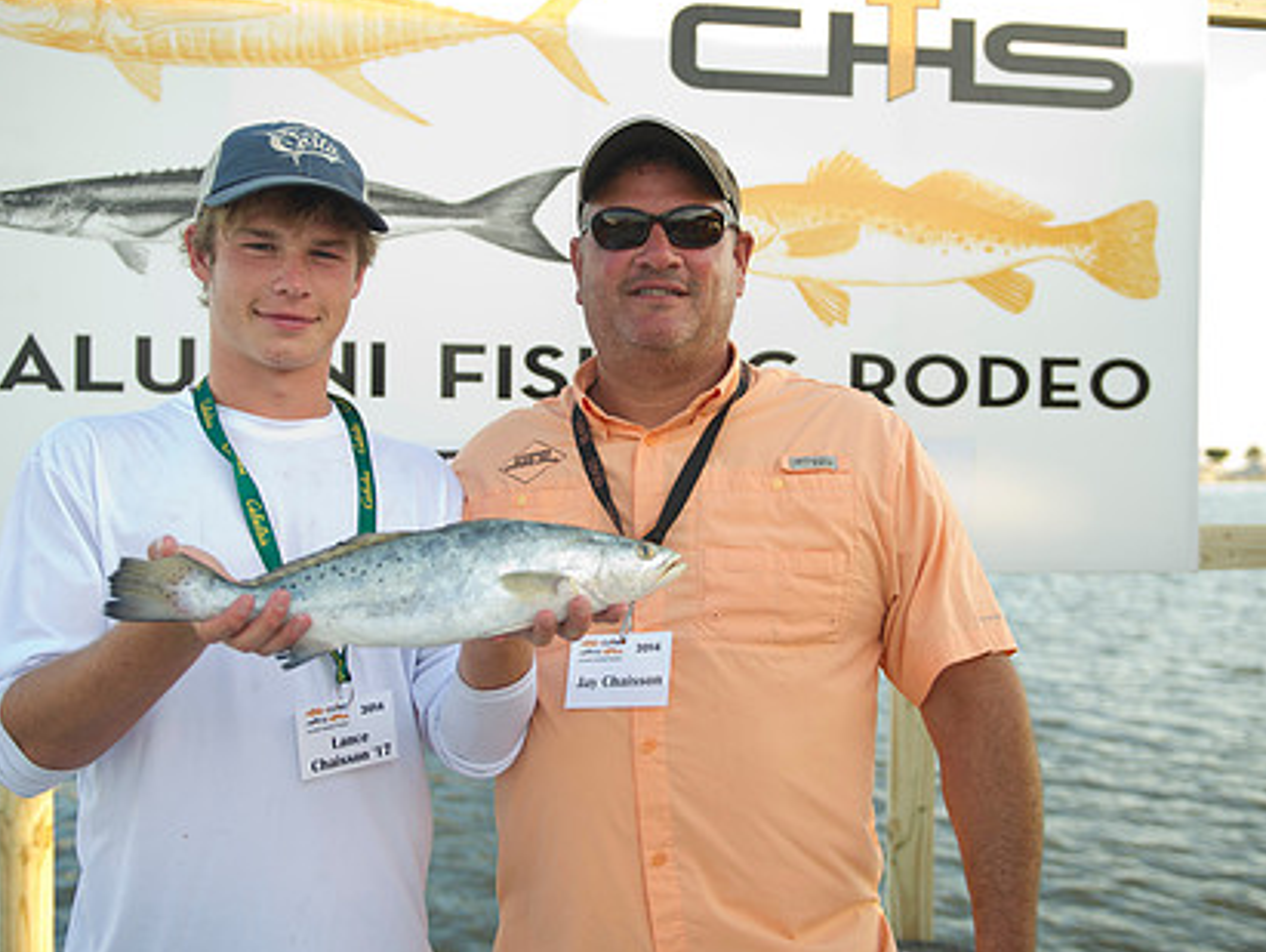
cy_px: 474
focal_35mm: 42
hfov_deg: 44.7
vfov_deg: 34.4
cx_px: 687
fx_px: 1537
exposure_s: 1/200
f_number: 2.8
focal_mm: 31
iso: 125
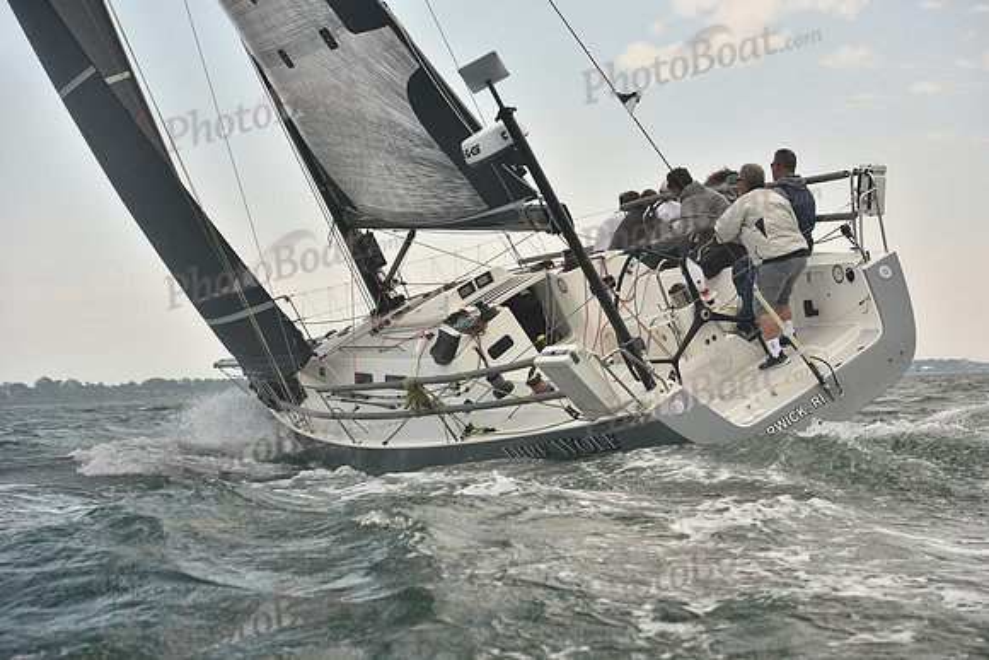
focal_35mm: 70
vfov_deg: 19.5
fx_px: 1923
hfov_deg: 28.8
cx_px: 494
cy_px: 330
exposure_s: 1/500
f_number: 5.6
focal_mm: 70
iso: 250
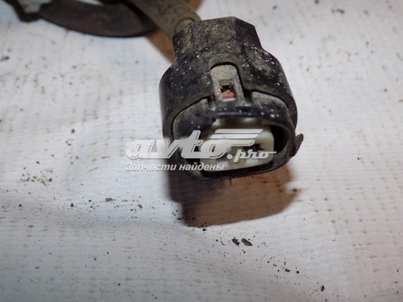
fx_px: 547
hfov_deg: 40.4
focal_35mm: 47
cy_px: 148
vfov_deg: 30.9
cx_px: 199
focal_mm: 8.1
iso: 200
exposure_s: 1/30
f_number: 3.7
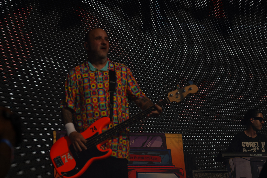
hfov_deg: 19.5
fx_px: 779
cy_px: 89
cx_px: 134
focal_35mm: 105
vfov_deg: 13.0
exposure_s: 1/2000
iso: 100
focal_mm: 105
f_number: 8
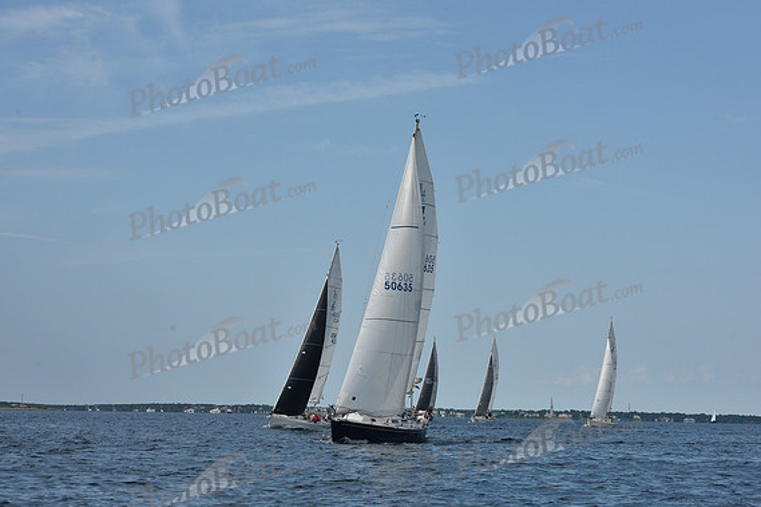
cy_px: 256
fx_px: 2155
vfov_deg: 13.4
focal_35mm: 102
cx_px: 387
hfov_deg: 20.0
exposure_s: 1/1000
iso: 320
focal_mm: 100
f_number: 11
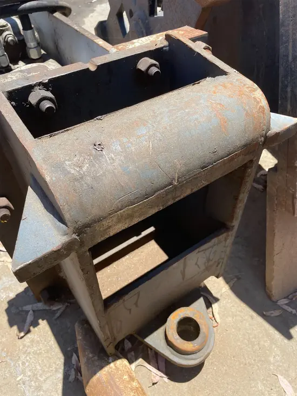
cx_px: 148
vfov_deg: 67.3
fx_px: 297
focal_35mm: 26
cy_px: 198
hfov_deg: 53.1
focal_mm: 4.2
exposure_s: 1/1855
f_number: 1.6
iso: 50
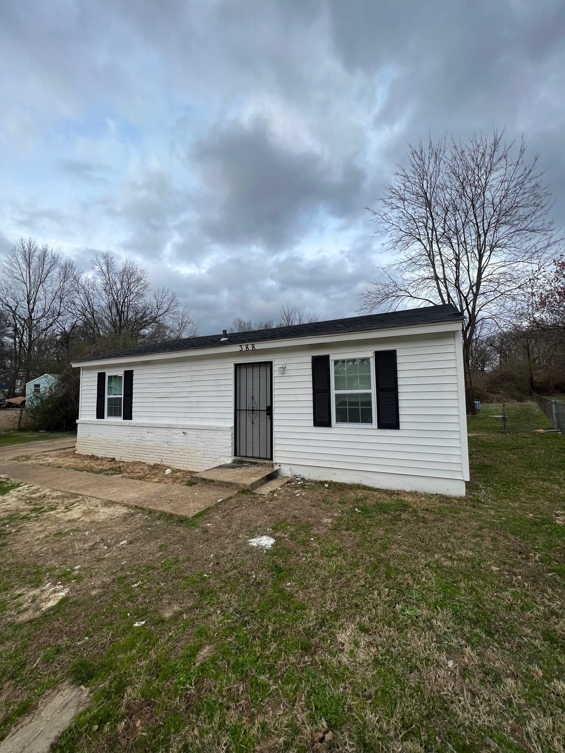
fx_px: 283
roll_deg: +0.4
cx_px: 282
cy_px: 376
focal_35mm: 13
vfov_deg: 106.2
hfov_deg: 89.9
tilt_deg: +3.6
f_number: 1.8
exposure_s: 1/266
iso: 32
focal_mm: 1.57
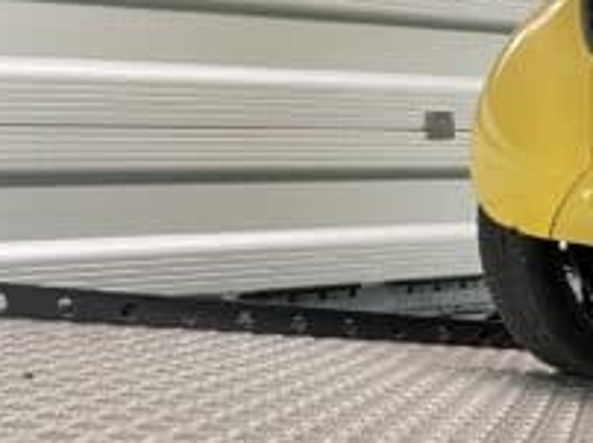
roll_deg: -2.6
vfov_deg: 14.5
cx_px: 925
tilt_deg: -14.0
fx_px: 1694
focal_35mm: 99
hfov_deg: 17.6
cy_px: 499
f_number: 1.6
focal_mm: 4.2
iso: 125
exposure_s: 1/97
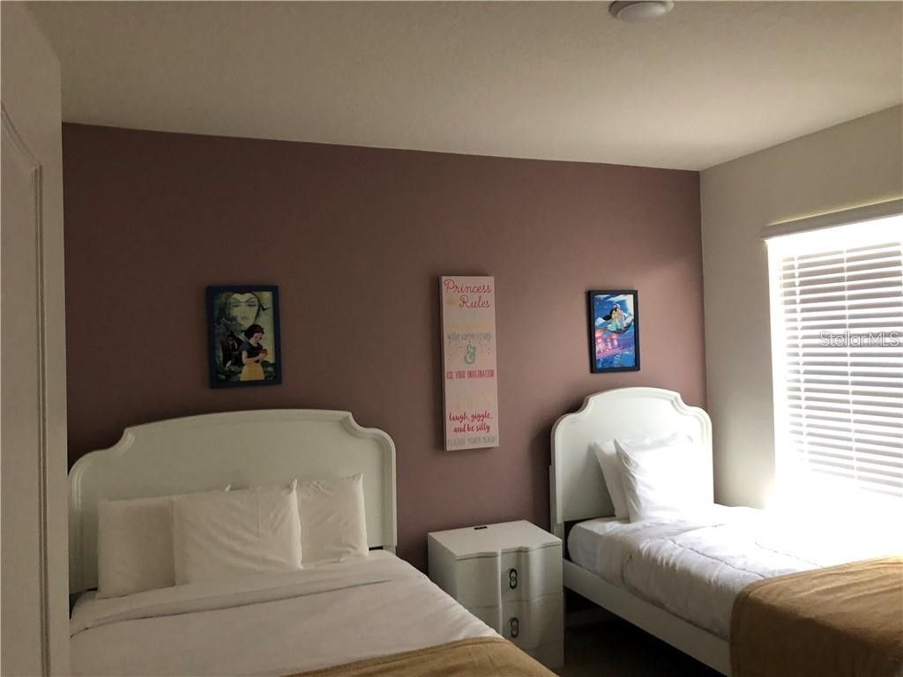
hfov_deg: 63.4
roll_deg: +2.3
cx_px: 452
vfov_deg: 49.7
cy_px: 338
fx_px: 730
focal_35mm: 28
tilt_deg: +1.0
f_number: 1.8
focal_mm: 3.99
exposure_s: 1/12
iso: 100
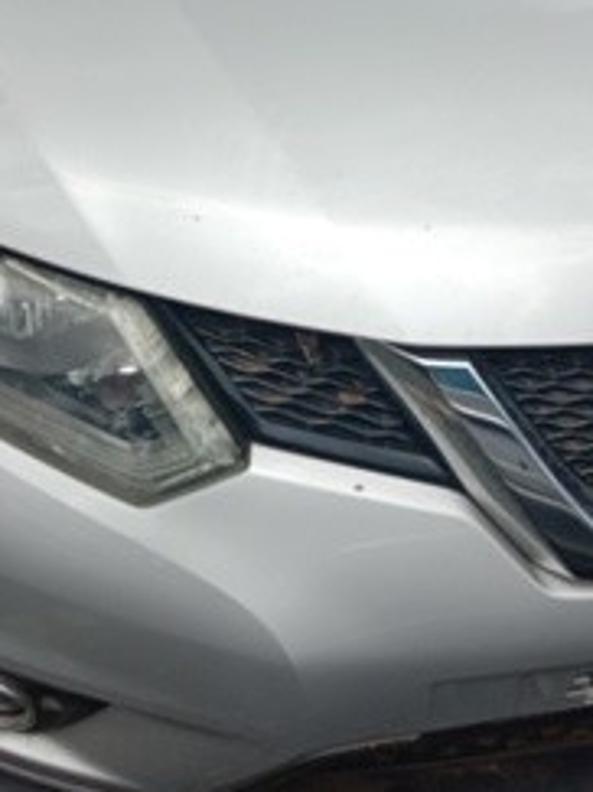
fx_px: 1097
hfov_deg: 30.2
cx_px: 358
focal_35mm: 48
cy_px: 196
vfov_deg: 38.6
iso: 102
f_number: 2.2
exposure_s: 1/971
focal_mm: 3.65
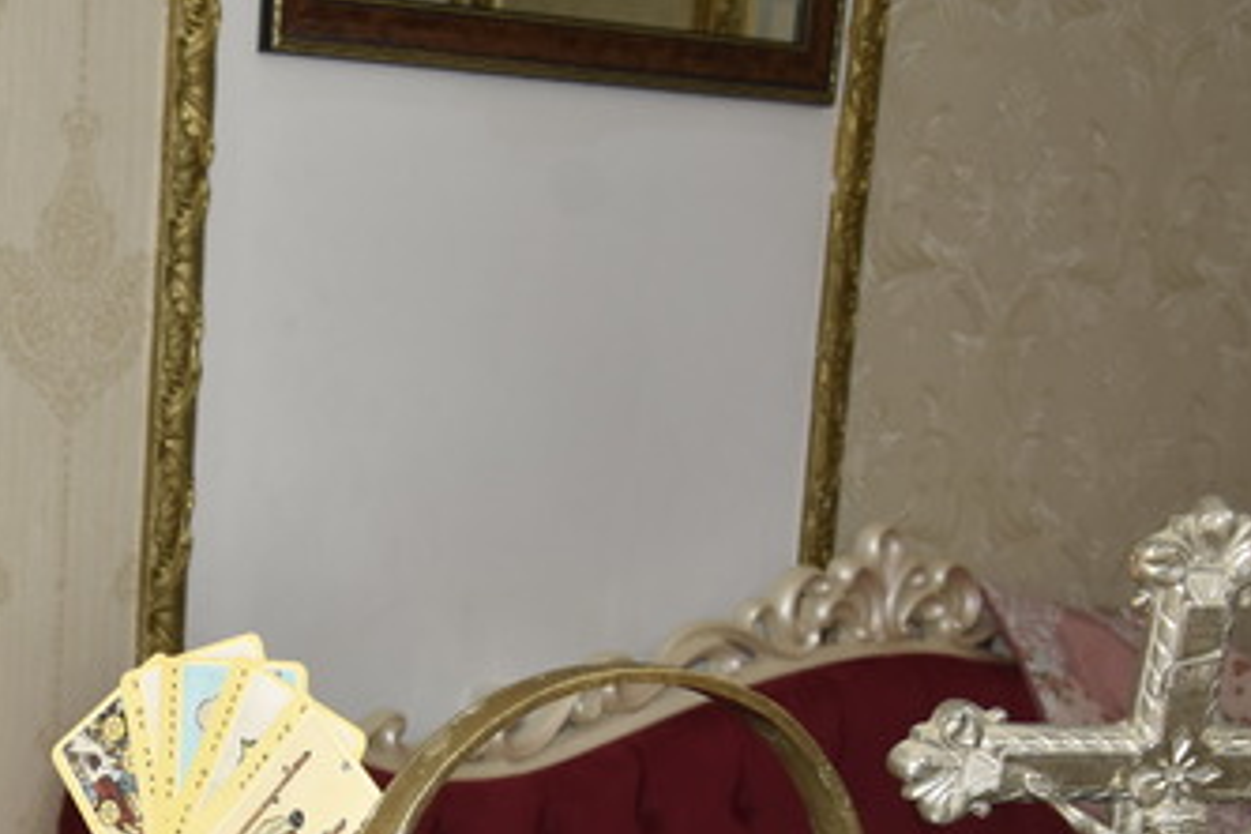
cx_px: -207
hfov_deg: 25.5
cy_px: 937
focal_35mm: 72
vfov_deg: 18.2
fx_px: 2502
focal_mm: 20
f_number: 5.6
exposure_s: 1/60
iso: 400
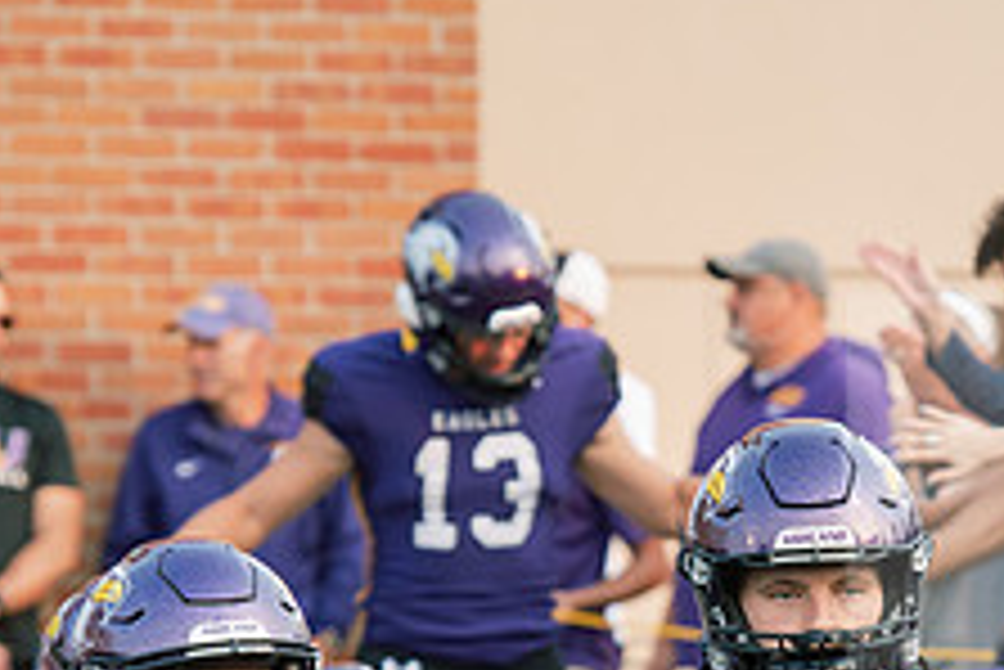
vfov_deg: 3.5
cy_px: 839
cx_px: 711
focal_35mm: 390
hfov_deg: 5.3
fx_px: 10883
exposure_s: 1/400
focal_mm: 150
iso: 800
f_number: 4.5
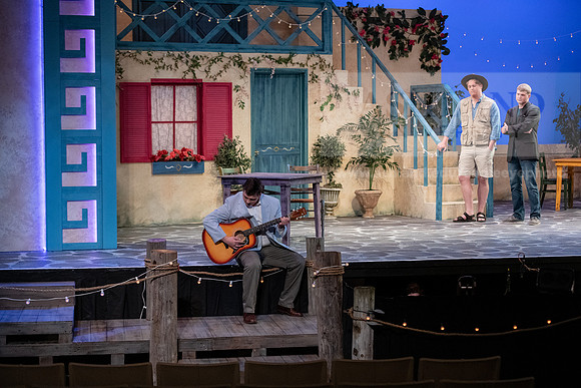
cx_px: 290
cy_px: 194
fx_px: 1291
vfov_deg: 17.1
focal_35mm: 80
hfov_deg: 25.4
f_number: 3.2
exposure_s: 1/320
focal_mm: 80
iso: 3200
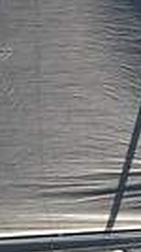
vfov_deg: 1.2
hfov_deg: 0.7
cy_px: 287
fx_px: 12136
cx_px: 543
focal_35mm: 1819
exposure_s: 1/1250
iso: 280
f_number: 6.3
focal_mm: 400
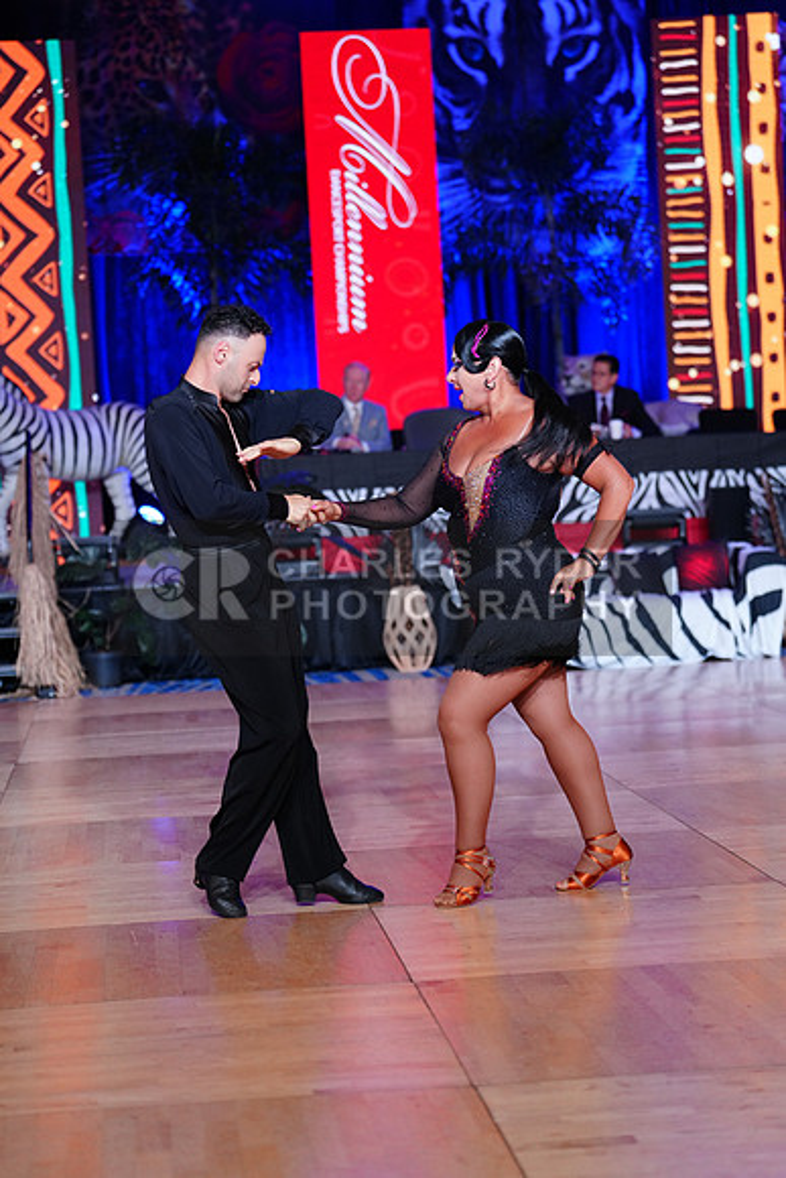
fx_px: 2716
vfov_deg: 24.5
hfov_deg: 16.5
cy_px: 589
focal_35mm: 83
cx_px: 393
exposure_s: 1/400
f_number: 2.8
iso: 2000
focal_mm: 83
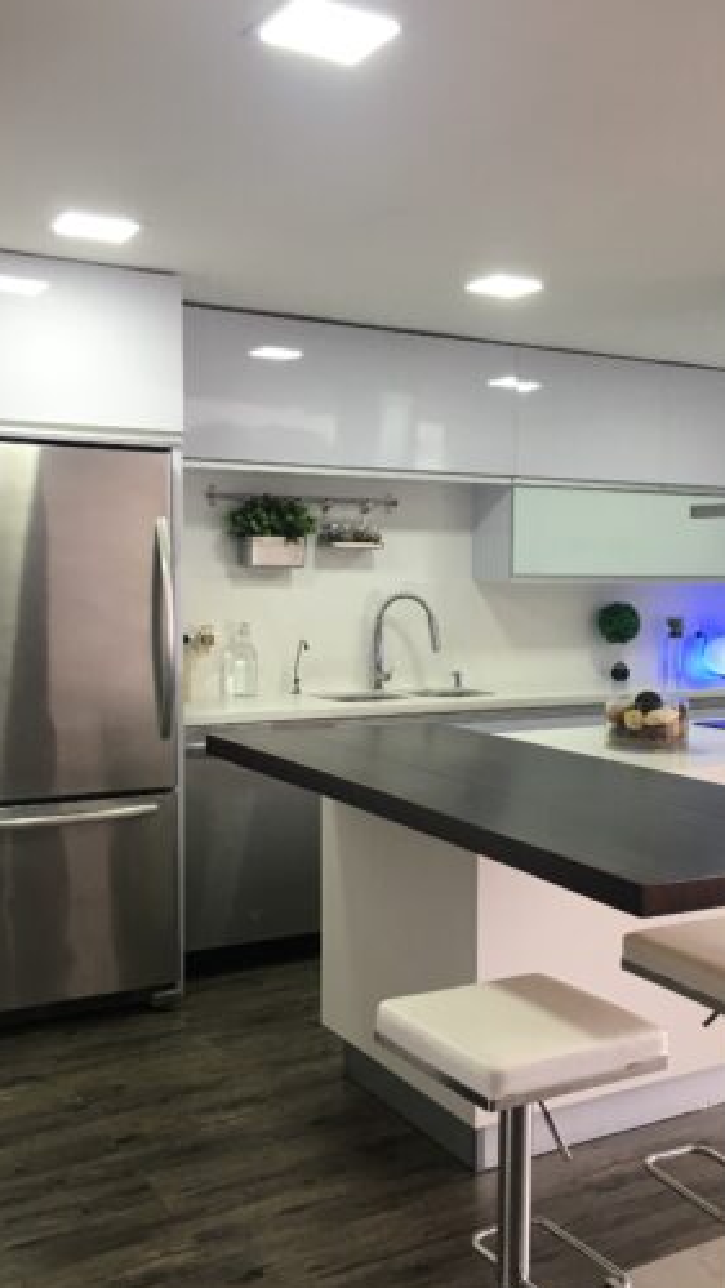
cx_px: 472
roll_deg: -1.0
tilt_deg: -5.1
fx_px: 1298
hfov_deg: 31.0
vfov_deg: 52.7
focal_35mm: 38
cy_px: 692
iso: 32
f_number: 2.2
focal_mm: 4.15
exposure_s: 1/30
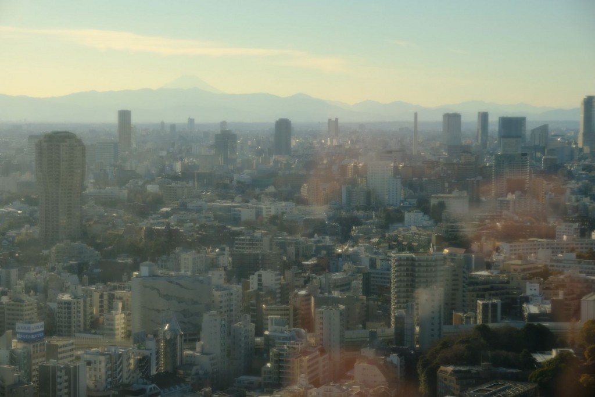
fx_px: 1372
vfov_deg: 16.5
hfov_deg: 24.5
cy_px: 198
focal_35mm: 83
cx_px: 298
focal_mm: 55
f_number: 8
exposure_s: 1/900
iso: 400
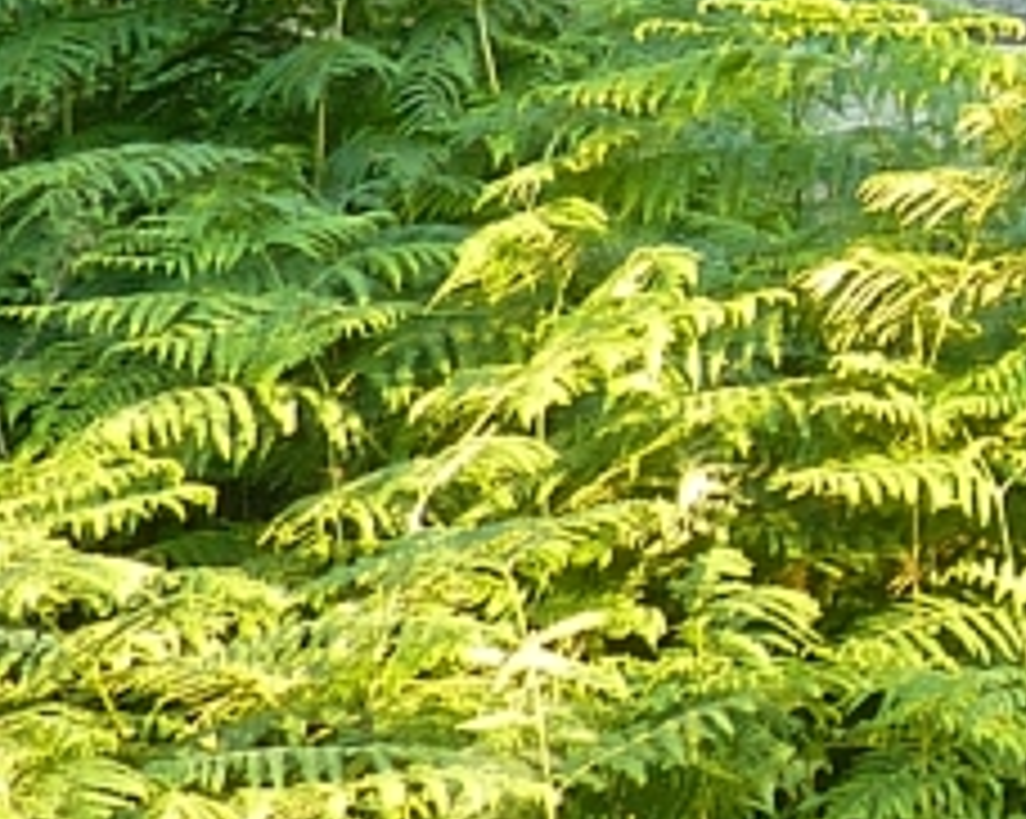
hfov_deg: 10.7
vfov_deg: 9.4
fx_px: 4794
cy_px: -594
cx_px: 2300
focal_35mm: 158
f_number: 3.3
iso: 100
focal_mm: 4.1
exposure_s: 1/30
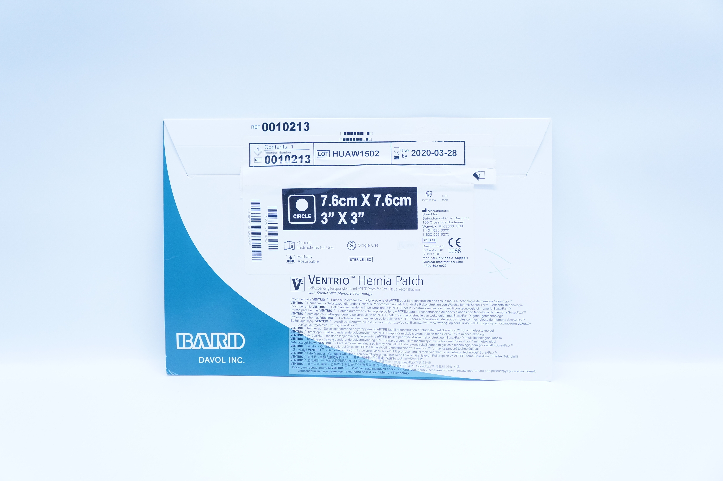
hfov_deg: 49.6
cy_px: 240
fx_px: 782
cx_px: 362
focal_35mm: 39
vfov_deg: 34.1
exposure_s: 1/200
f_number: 4.5
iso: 800
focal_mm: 26
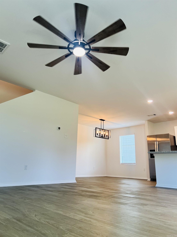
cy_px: 118
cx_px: 88
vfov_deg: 67.3
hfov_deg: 53.1
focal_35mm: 26
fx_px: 177
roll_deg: -1.1
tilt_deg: +16.3
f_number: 1.5
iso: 100
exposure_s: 1/120
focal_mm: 5.7
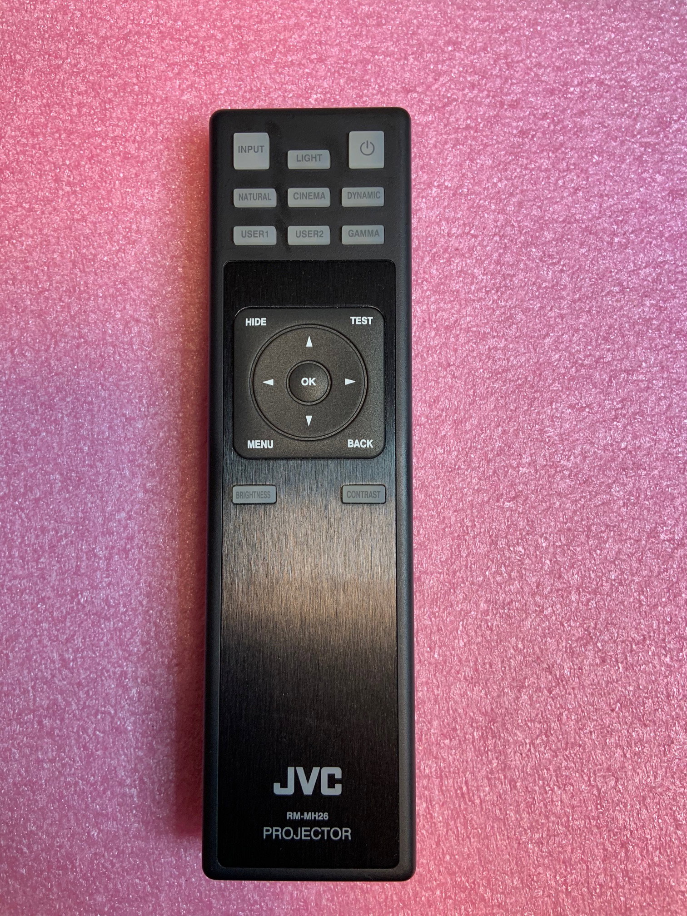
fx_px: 688
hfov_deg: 53.1
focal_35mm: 26
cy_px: 458
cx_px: 344
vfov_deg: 67.3
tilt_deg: -82.5
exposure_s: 1/50
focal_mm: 4.25
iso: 64
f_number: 1.8
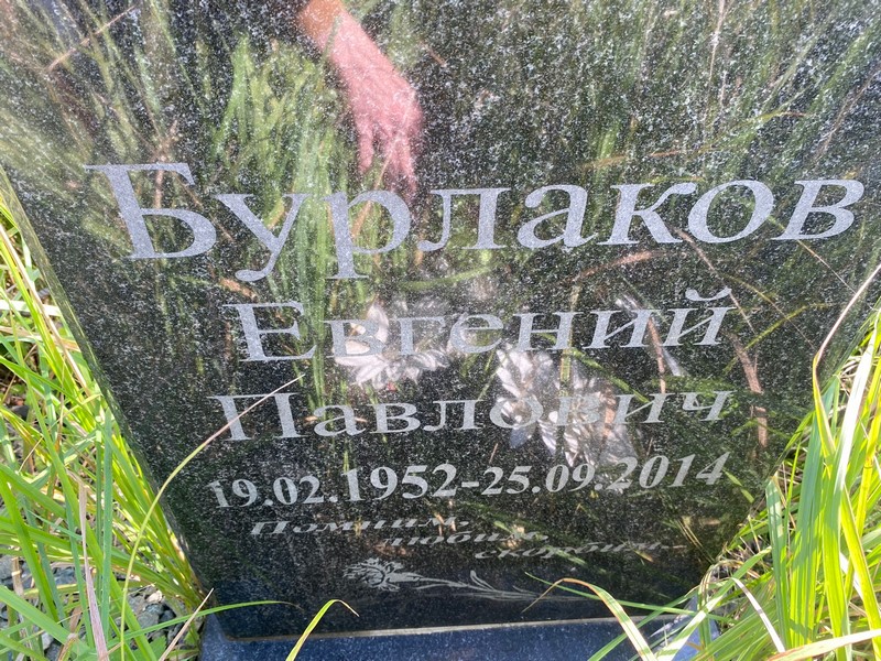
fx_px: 662
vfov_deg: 53.1
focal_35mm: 26
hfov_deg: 67.3
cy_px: 330
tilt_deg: -47.6
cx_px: 440
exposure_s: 1/122
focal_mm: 4.25
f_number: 1.8
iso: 40
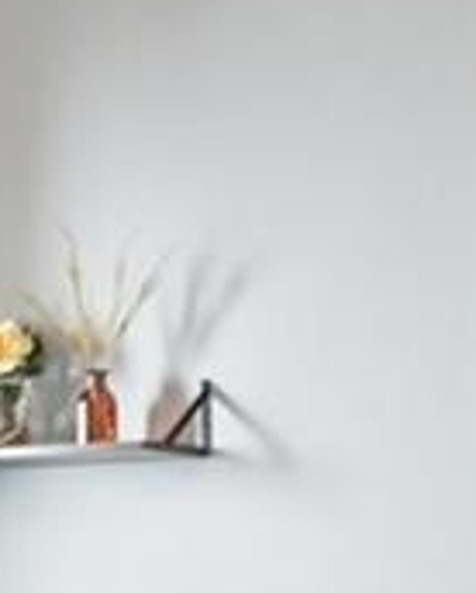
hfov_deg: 12.5
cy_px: 631
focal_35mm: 122
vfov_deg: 15.4
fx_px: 2145
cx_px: -24
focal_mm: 14
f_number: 8
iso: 400
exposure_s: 1/15
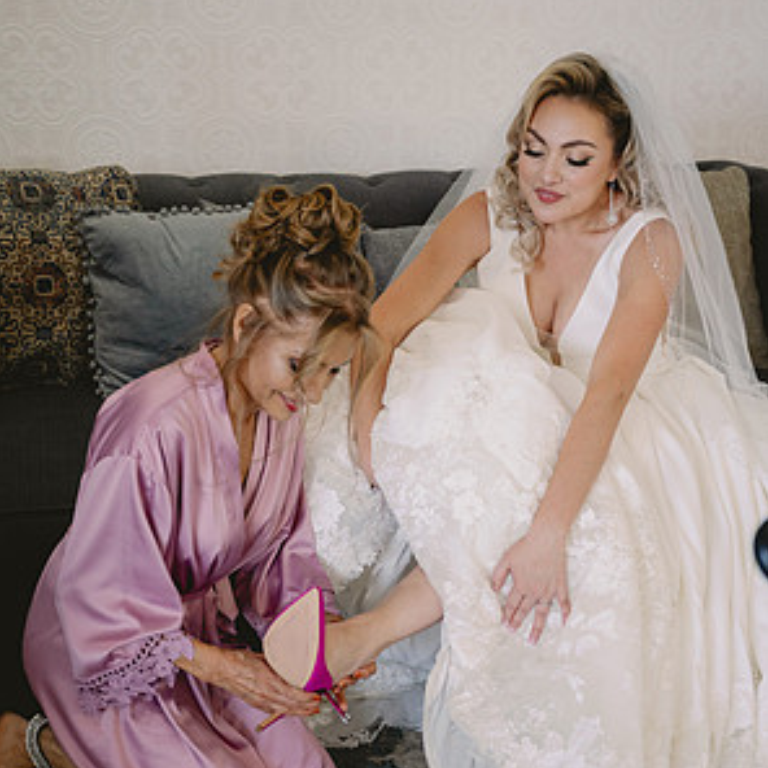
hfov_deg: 32.2
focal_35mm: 53
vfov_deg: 32.0
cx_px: 383
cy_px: 485
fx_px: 1330
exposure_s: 1/320
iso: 1600
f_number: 2.8
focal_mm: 41
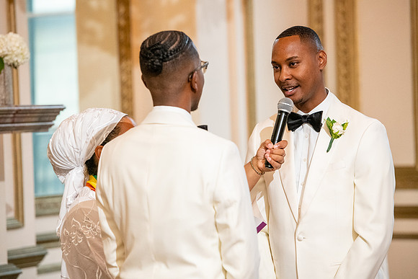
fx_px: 1858
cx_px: 209
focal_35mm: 160
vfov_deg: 8.6
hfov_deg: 12.8
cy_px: 140
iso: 3200
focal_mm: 160
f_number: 4.5
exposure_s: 1/320
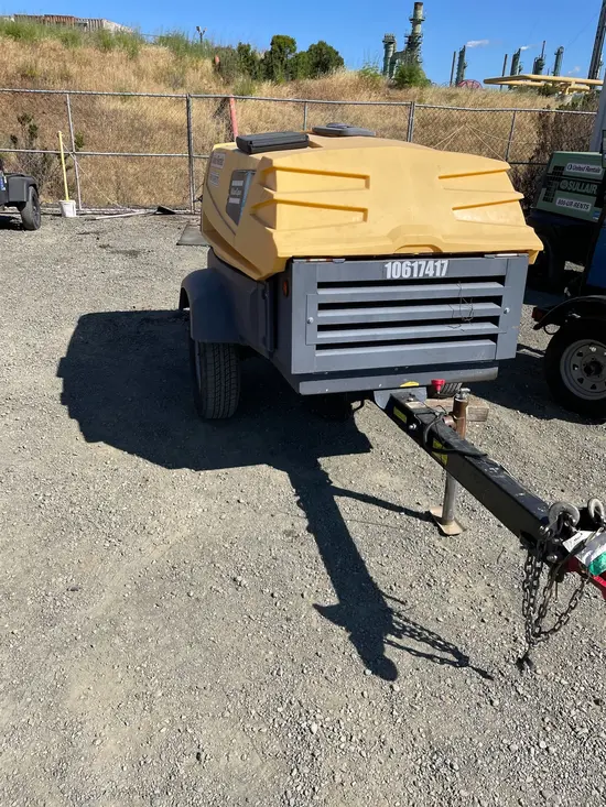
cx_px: 303
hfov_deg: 53.1
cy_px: 404
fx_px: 607
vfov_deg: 67.3
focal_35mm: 26
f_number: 1.6
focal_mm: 4.2
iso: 50
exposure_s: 1/5291
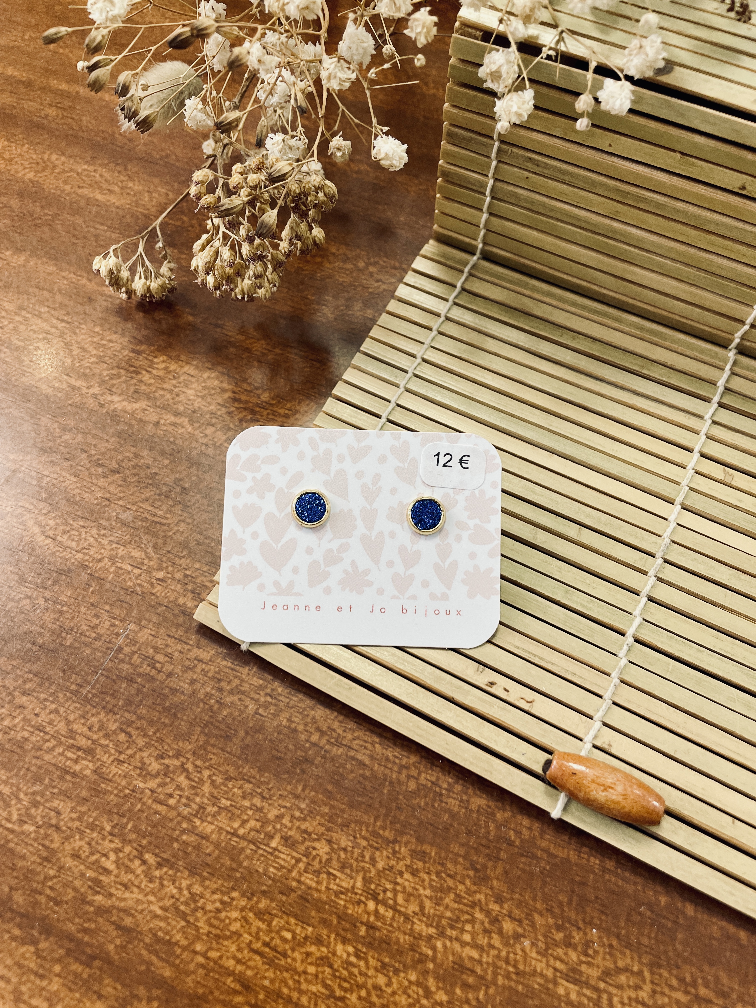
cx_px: 378
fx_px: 757
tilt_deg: -62.9
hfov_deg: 53.1
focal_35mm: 26
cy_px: 504
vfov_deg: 67.3
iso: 125
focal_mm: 4.2
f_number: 1.6
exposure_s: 1/100
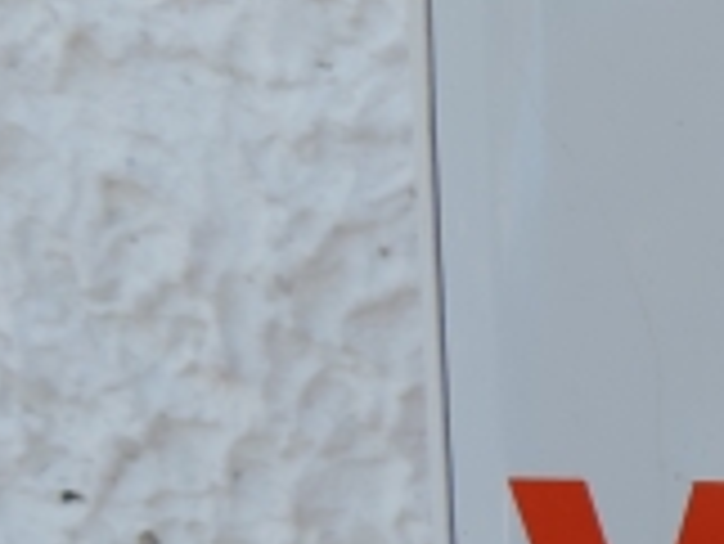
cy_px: 593
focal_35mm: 112
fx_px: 2344
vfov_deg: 13.0
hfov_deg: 16.1
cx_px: 1088
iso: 80
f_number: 3.1
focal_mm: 5.3
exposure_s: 1/200
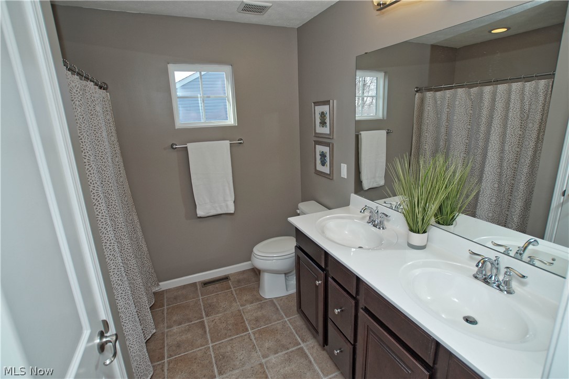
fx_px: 261
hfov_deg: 95.0
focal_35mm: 16
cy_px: 190
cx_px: 284
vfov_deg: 72.0
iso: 100
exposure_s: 1/60
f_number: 4.5
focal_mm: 11
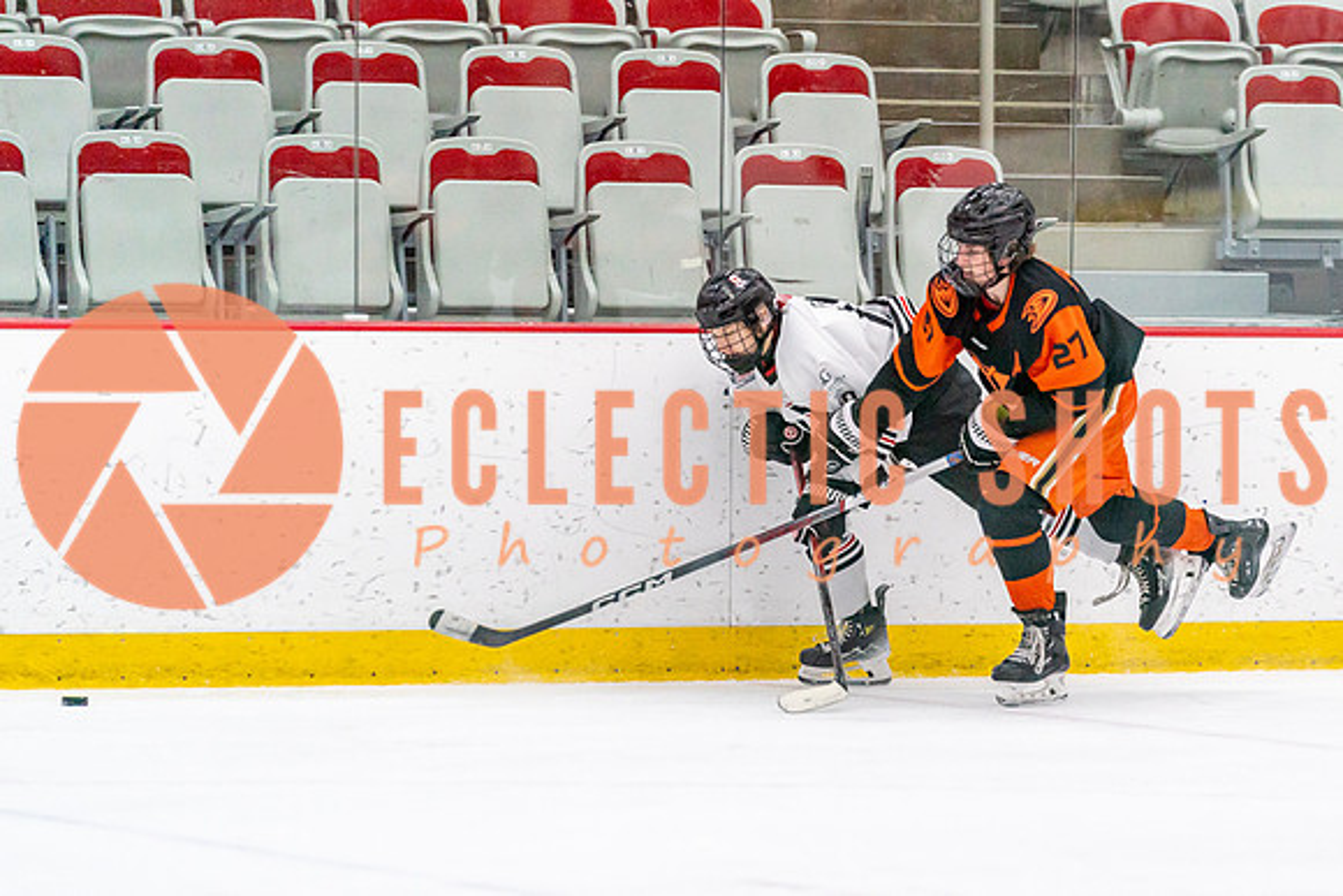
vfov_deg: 5.4
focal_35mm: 256
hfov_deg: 8.0
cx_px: 858
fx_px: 9556
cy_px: 444
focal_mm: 200
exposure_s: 1/1250
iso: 3200
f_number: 2.8
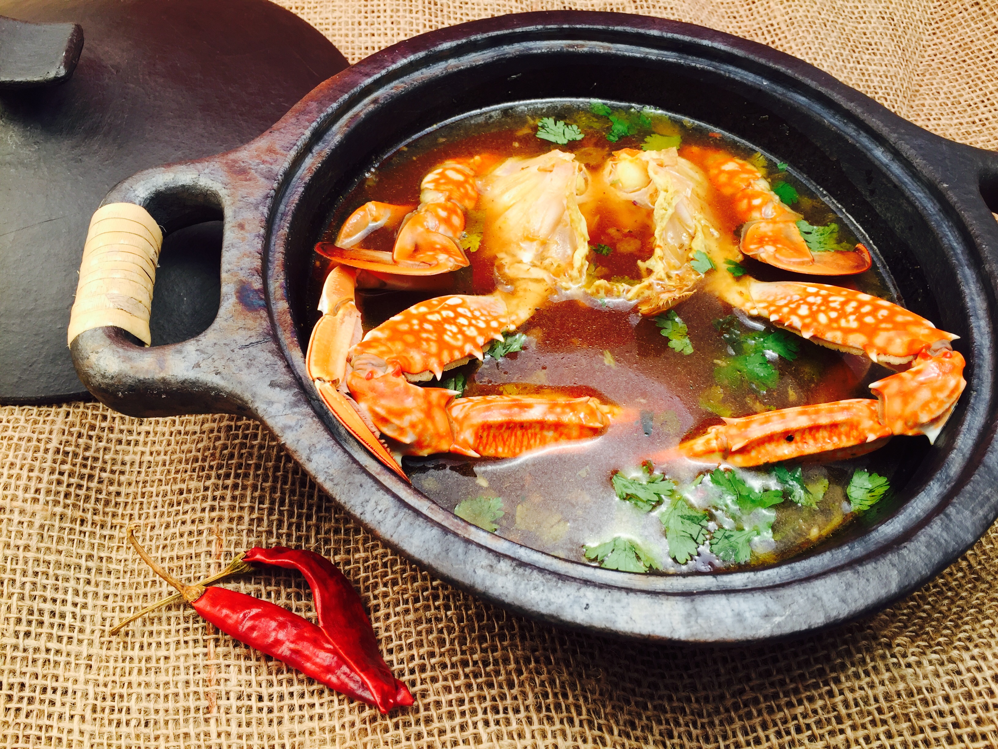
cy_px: 374
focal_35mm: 29
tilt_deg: -55.7
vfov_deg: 48.2
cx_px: 499
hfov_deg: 61.7
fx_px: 836
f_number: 2.2
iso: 32
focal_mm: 4.15
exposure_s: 1/114
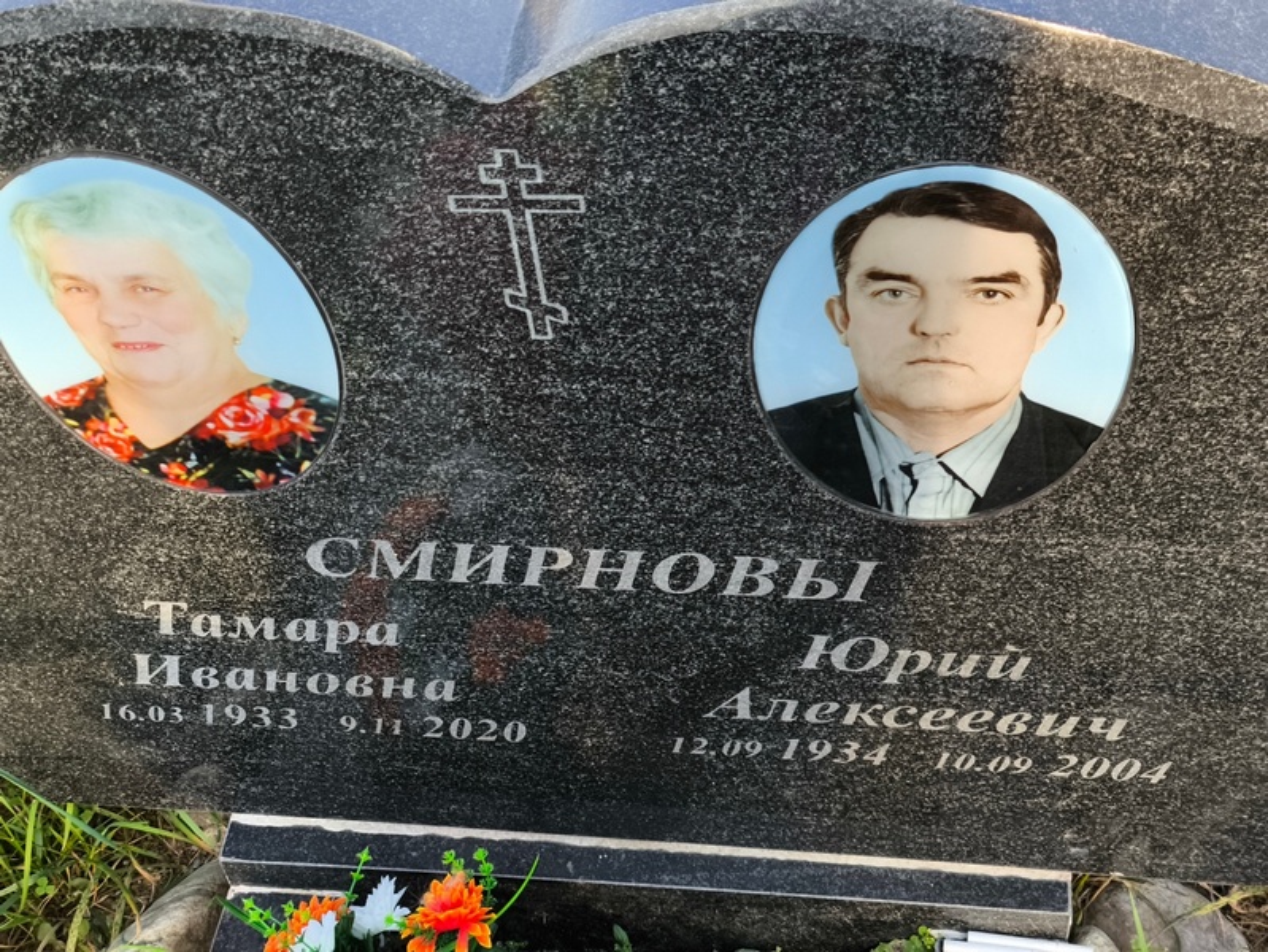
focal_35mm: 50
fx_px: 1832
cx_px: 634
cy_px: 476
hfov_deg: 38.2
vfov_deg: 29.1
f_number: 1.7
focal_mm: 4.71
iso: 64
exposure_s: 1/120
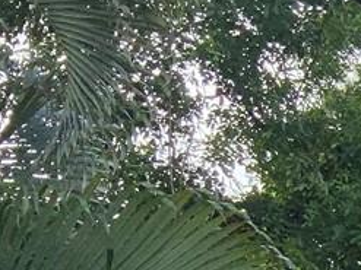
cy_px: 565
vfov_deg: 7.5
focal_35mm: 188
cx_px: 932
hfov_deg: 9.2
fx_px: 1960
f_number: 1.8
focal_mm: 3
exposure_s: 1/635
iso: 16
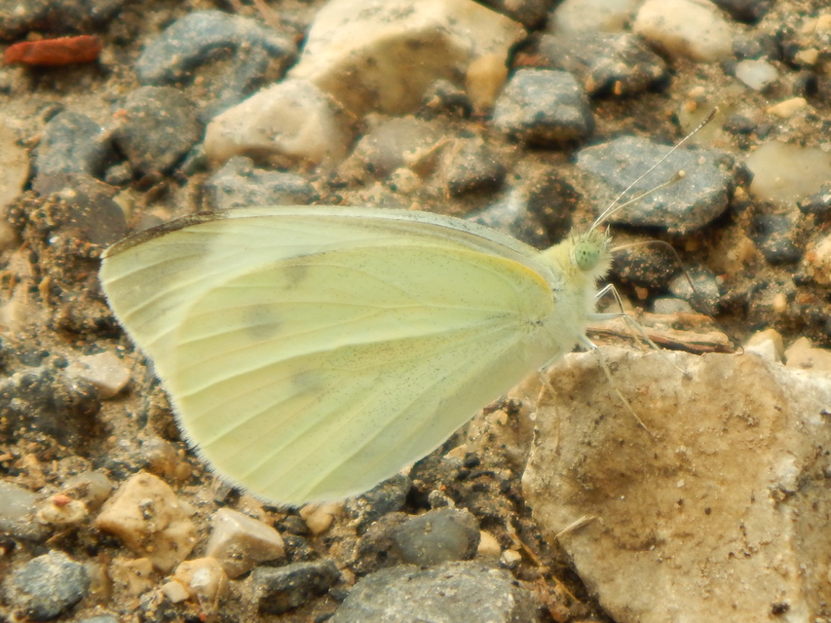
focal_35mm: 765
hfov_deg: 2.6
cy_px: 312
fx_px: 18367
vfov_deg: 1.9
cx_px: 416
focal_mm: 136
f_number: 5.9
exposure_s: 1/400
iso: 125
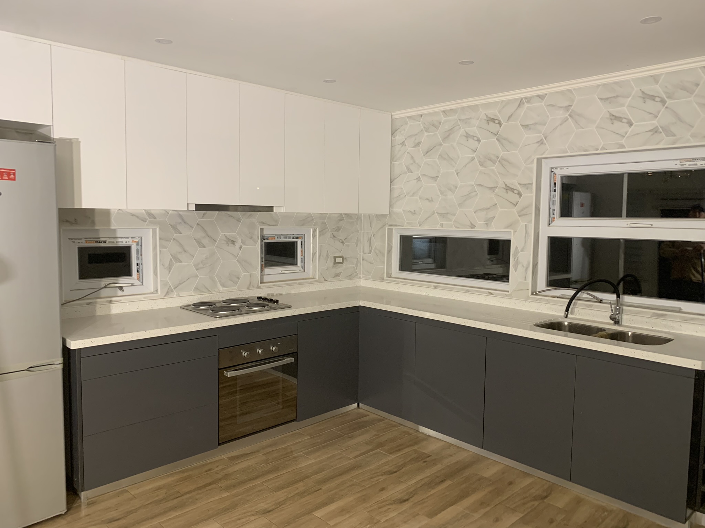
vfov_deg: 53.1
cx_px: 352
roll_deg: -0.5
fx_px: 530
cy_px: 264
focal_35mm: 26
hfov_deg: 67.3
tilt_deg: -4.6
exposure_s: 1/50
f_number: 1.8
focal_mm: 4.25
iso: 160
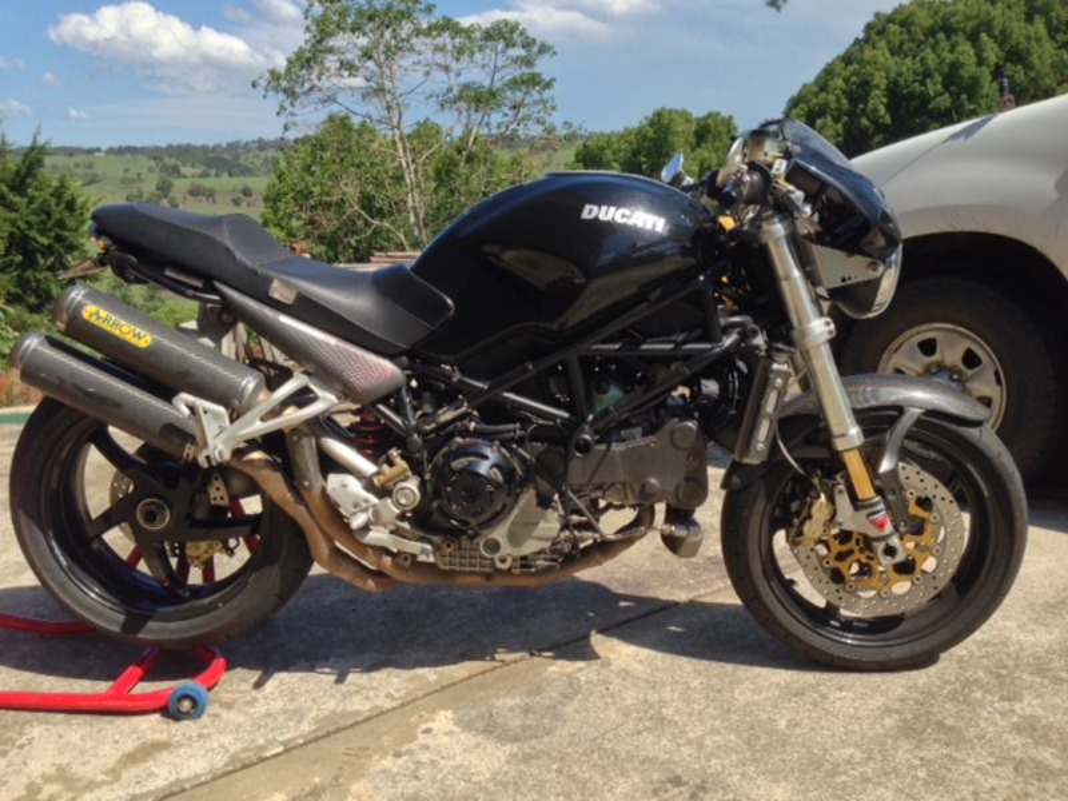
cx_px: 534
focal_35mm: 33
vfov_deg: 42.9
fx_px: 1018
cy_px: 400
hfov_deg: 55.4
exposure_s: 1/1004
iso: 50
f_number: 2.4
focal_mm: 4.12
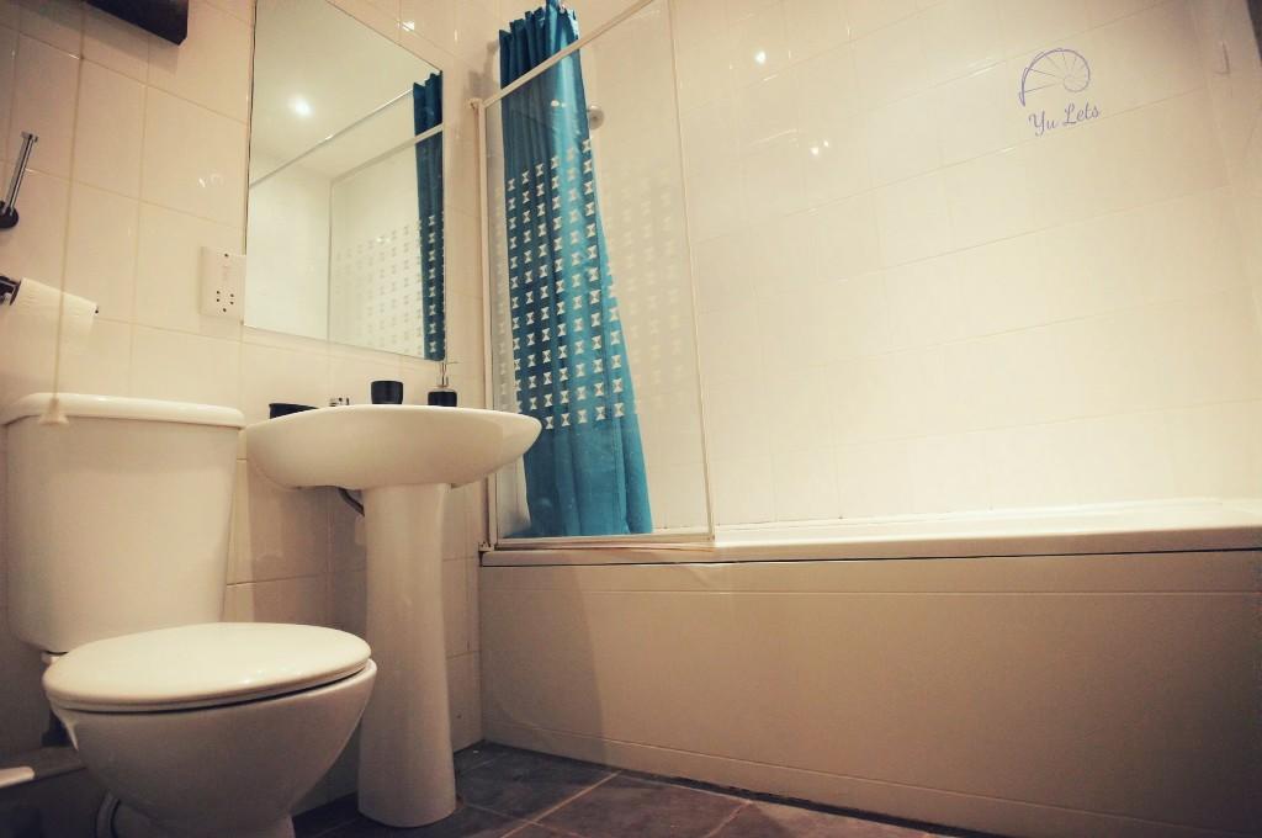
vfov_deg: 67.2
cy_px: 419
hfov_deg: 90.1
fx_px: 630
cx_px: 631
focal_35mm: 18
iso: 4000
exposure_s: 1/250
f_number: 2.8
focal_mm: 12
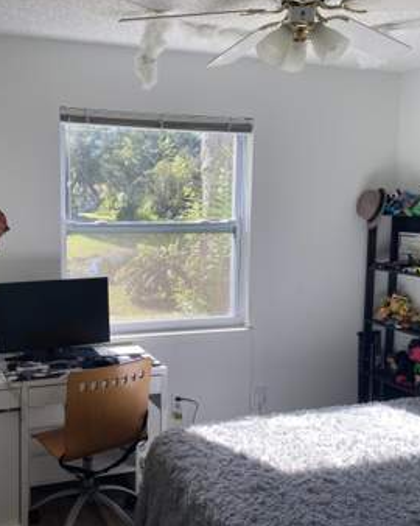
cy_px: 262
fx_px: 560
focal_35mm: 36
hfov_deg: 40.5
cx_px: 132
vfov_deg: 50.3
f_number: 1.8
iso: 32
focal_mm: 4.25
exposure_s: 1/184
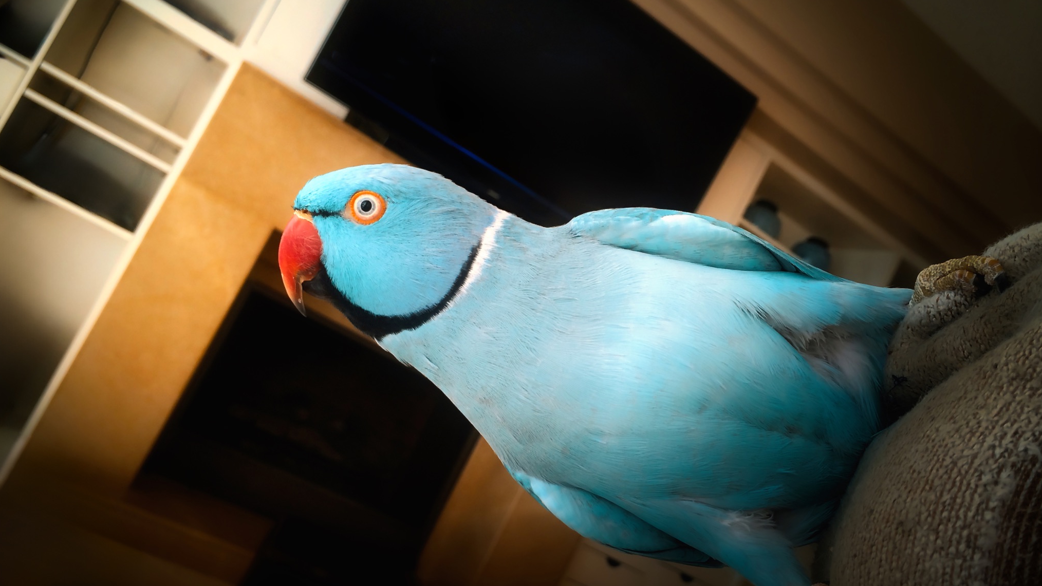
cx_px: 520
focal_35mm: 33
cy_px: 330
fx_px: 912
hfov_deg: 59.5
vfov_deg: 35.6
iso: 40
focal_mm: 4.12
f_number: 2.2
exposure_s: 1/60
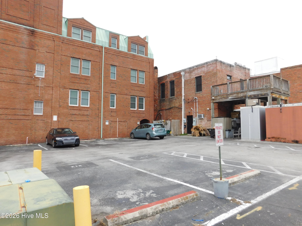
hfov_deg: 73.9
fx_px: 201
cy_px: 113
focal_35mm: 23
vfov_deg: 58.9
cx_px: 151
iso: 125
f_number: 3
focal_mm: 4
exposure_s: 1/400
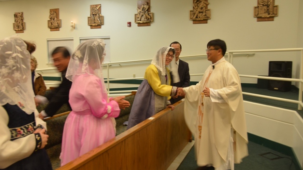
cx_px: 150
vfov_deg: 36.7
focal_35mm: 32
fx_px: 257
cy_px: 82
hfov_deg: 61.0
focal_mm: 20
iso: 800
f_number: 6.3
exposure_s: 1/13
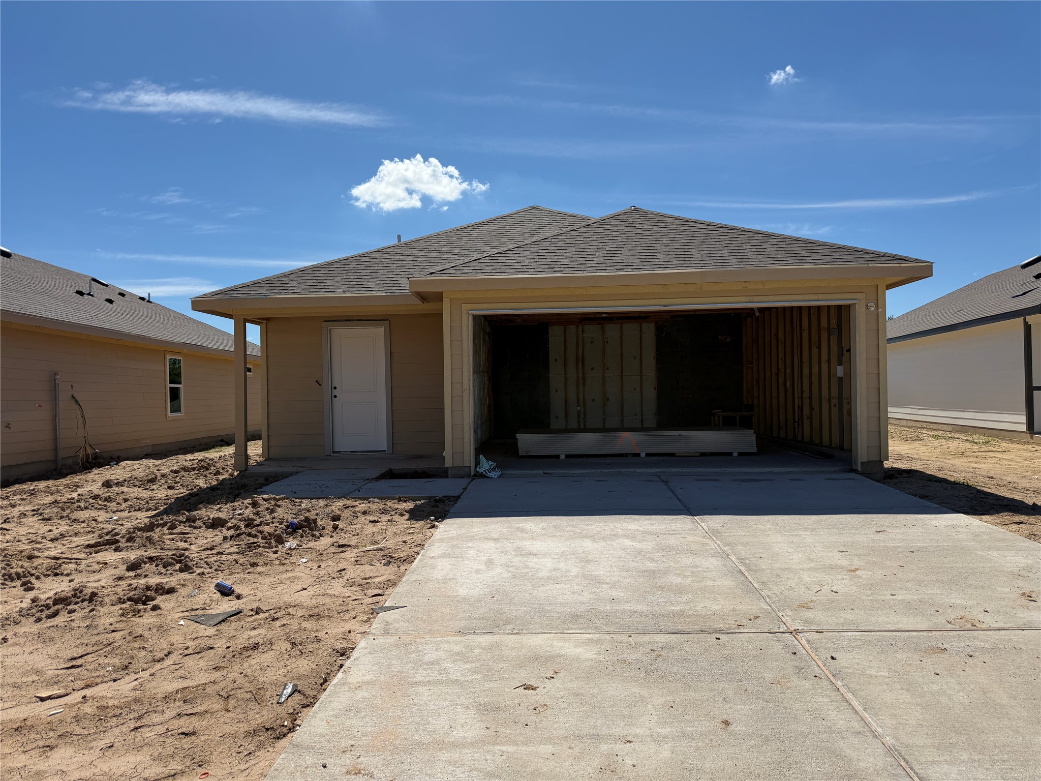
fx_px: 722
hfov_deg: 71.6
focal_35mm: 24
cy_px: 390
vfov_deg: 56.8
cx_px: 520
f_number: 1.78
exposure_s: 1/7353
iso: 100
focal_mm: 6.76
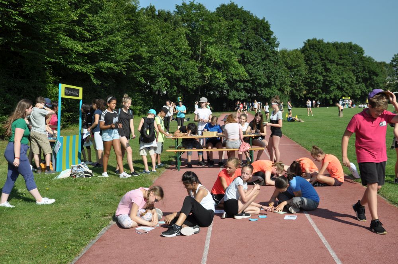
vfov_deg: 29.8
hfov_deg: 43.7
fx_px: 497
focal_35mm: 45
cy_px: 132
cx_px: 199
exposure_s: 1/400
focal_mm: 30
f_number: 10
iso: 200
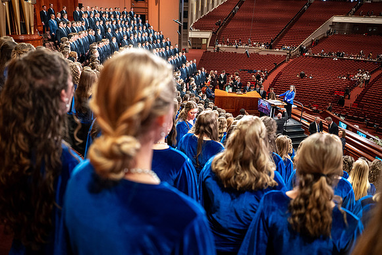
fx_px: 318
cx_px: 191
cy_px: 128
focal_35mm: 30
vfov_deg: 43.6
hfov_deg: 61.9
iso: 2500
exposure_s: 1/250
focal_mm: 30
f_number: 2.8
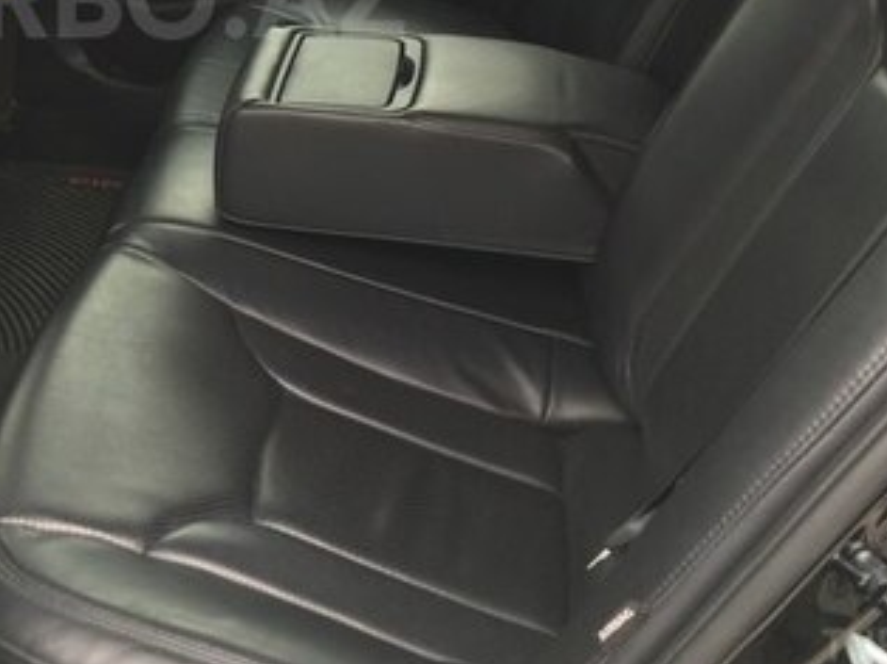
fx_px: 1562
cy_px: -4
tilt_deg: -17.7
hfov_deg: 30.5
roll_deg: +1.1
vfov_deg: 23.0
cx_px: 116
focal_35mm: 61
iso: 25
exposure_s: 1/50
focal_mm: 4.15
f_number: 2.2
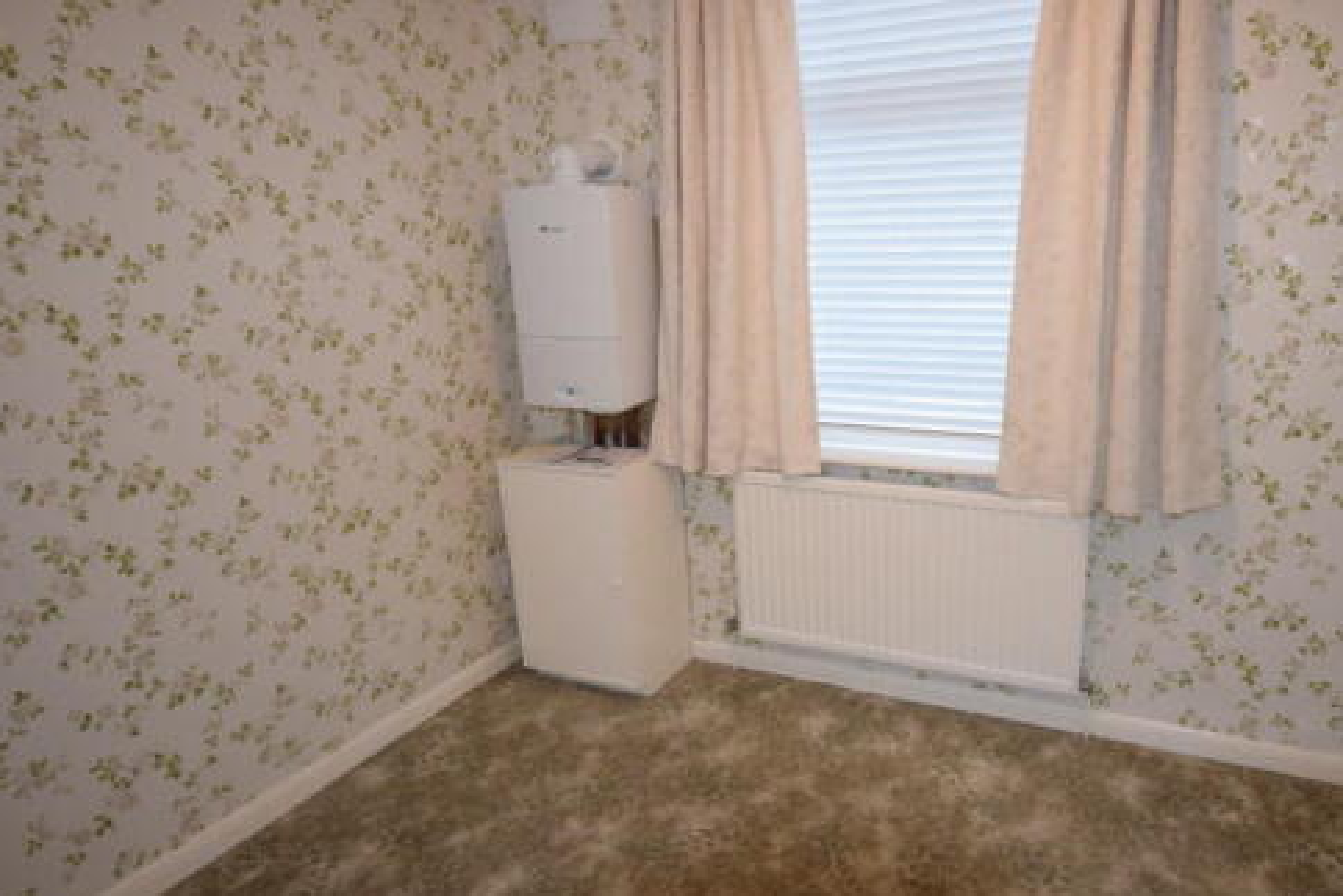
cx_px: 798
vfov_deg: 54.5
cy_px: 451
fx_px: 871
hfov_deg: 74.5
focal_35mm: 23
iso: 1000
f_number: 4.2
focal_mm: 11.5
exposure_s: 1/60
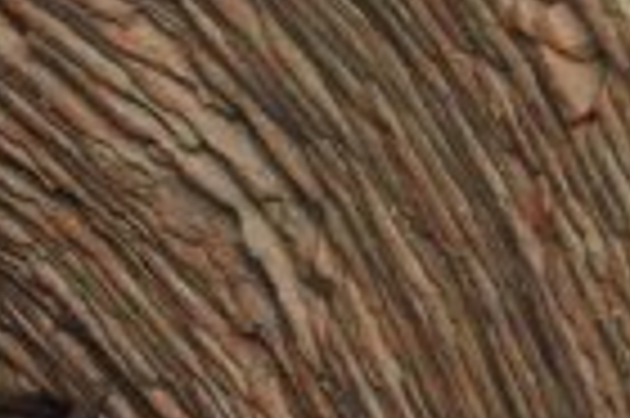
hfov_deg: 6.7
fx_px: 5174
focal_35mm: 296
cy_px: 816
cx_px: -641
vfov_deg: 4.6
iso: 1250
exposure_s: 1/125
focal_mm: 48
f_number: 4.5
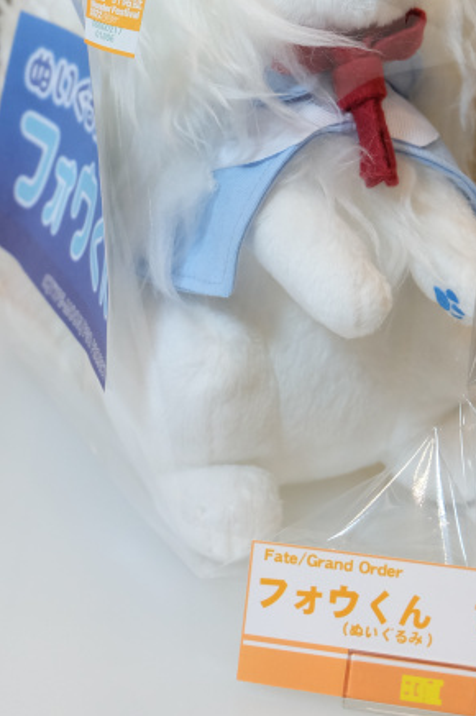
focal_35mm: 90
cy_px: 66
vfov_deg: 22.1
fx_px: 1788
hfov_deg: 15.1
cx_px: 318
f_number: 5
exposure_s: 1/125
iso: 1600
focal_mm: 32.5
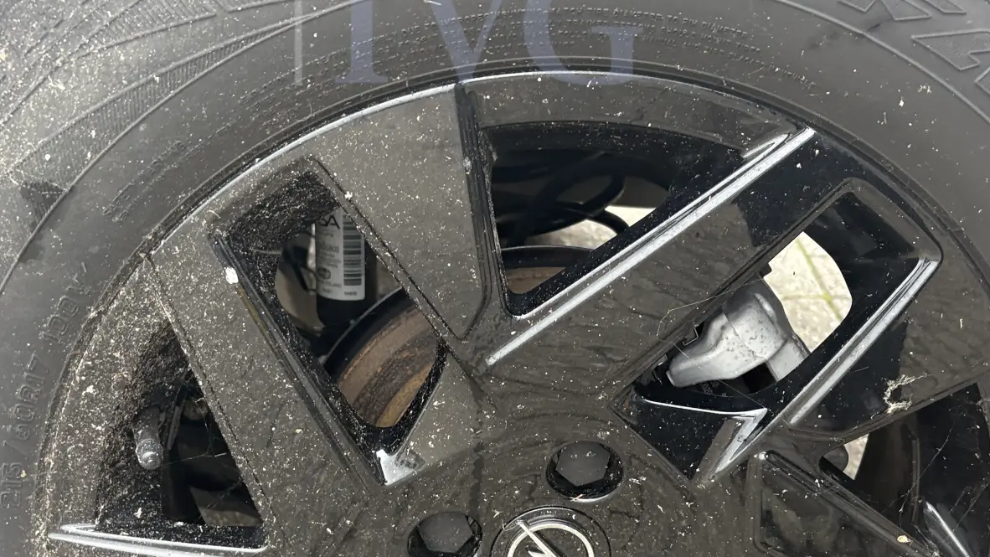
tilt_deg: -26.0
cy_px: 443
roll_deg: -1.3
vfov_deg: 25.5
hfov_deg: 44.6
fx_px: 1208
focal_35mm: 46
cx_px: 523
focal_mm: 5.96
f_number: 1.6
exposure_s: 1/173
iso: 125
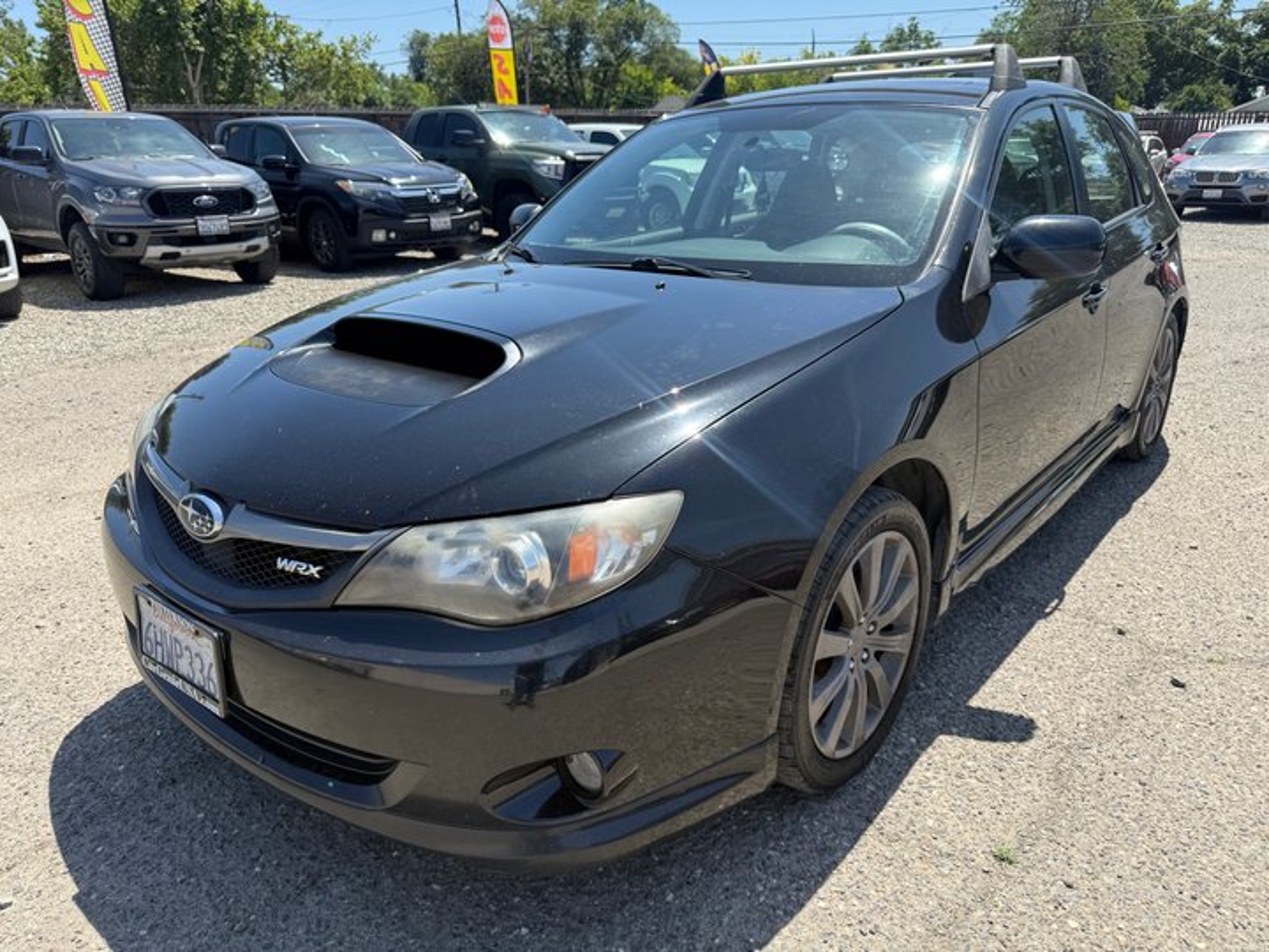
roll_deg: +0.8
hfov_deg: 71.6
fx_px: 880
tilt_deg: -19.3
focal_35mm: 24
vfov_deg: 56.8
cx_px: 634
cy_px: 476
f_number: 1.78
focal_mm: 6.76
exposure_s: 1/2299
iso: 80
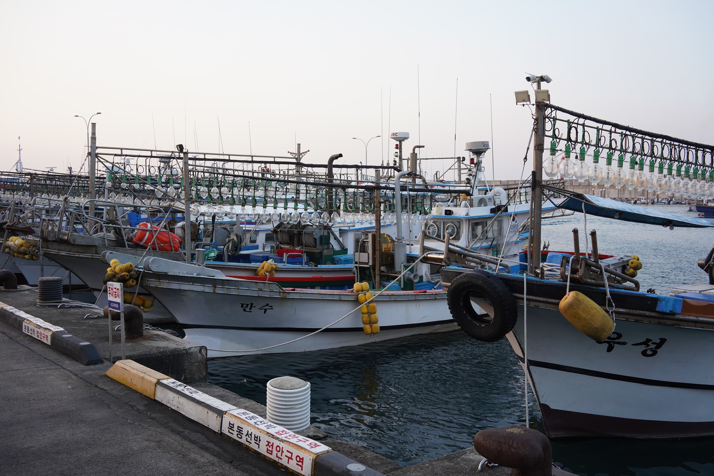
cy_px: 238
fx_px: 694
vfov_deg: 37.9
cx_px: 357
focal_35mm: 35
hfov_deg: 54.4
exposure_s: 1/100
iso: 800
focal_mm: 35
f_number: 10
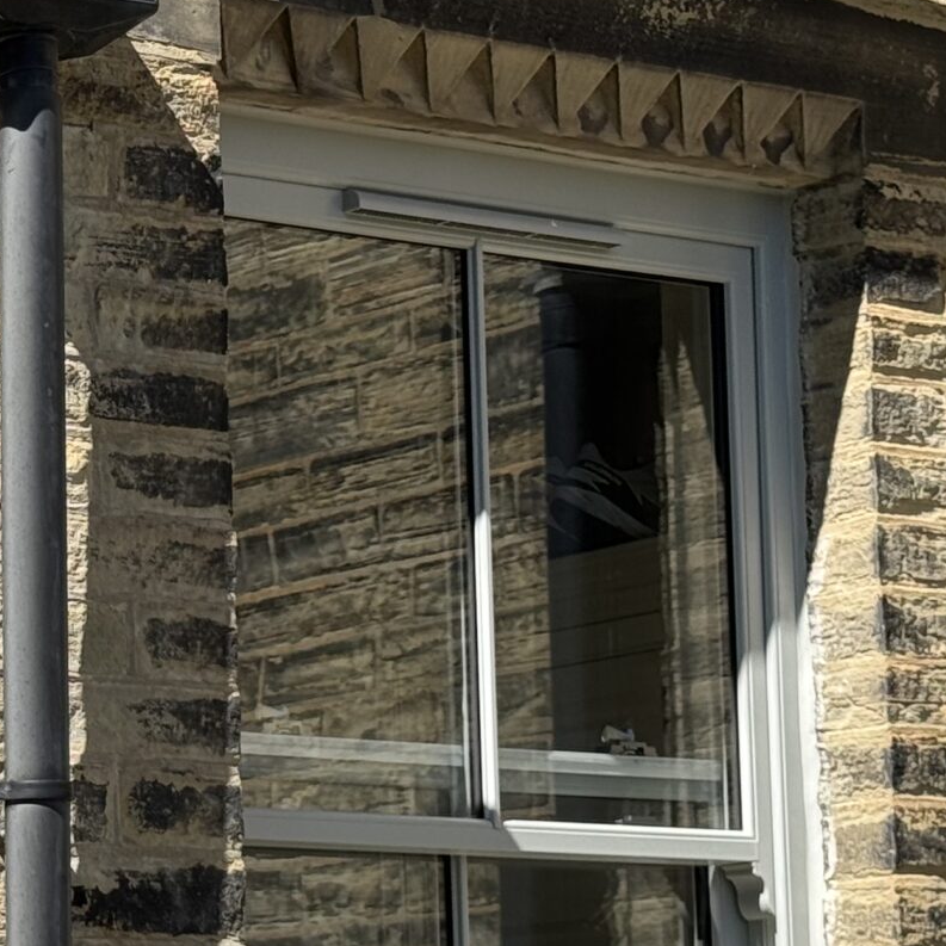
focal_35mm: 137
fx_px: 4236
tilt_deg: +7.2
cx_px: -169
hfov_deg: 12.5
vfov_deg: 12.7
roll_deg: +1.3
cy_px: 691
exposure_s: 1/2513
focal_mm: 6.76
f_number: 1.78
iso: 64
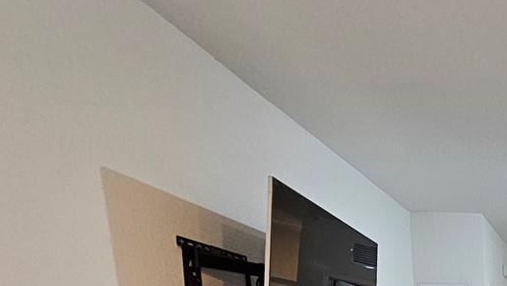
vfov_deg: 22.3
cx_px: 701
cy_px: 430
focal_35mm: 44
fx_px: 592
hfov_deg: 31.7
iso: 200
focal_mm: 2.2
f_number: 2.2
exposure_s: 1/60.2
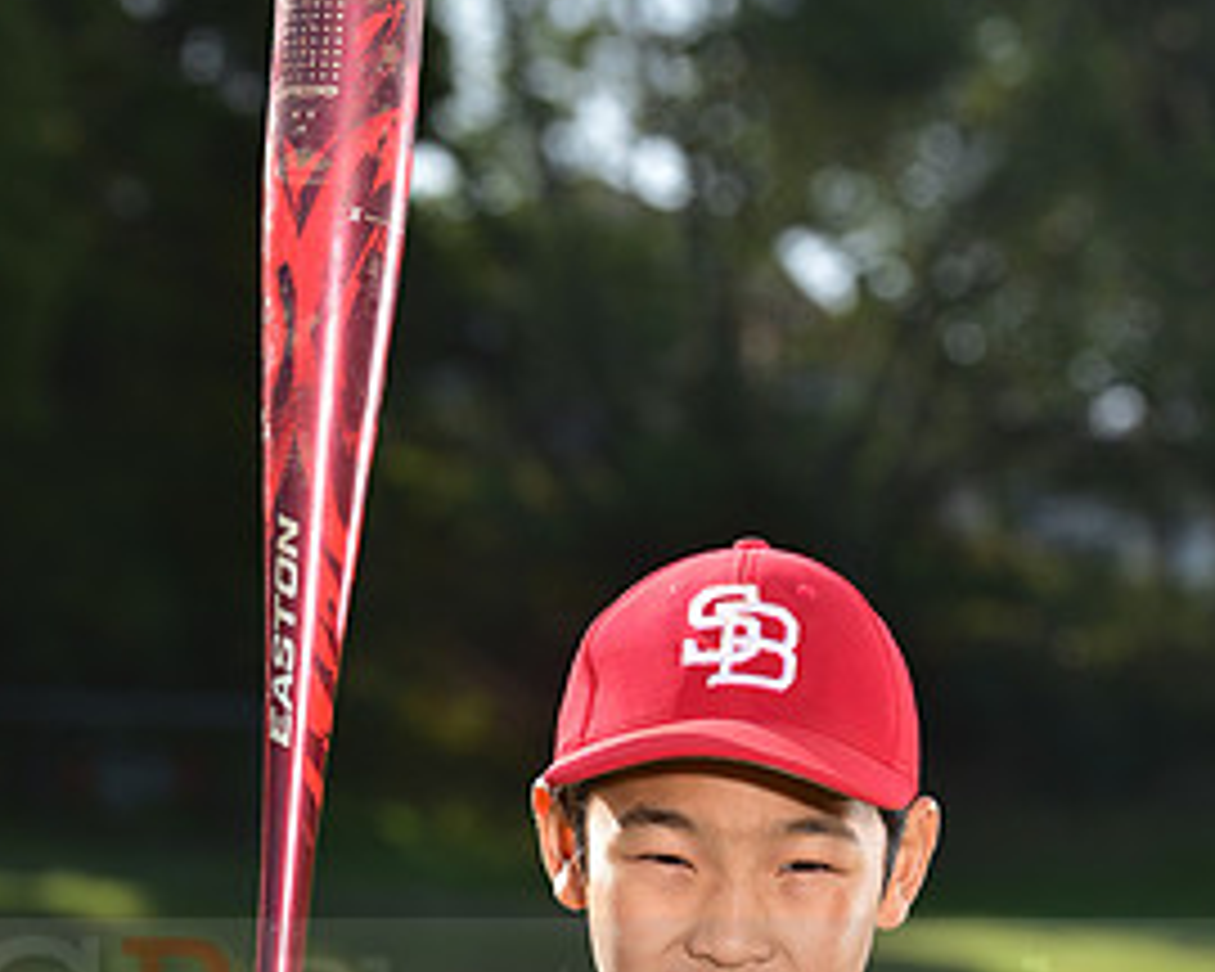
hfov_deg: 8.6
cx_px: 596
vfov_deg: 6.8
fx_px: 8127
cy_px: 981
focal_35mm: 226
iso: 100
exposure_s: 1/250
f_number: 5.6
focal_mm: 112
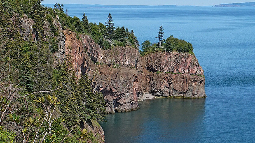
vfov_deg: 10.8
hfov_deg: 19.2
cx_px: 140
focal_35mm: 112
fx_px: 755
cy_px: 83
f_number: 10
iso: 800
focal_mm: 55
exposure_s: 1/1250
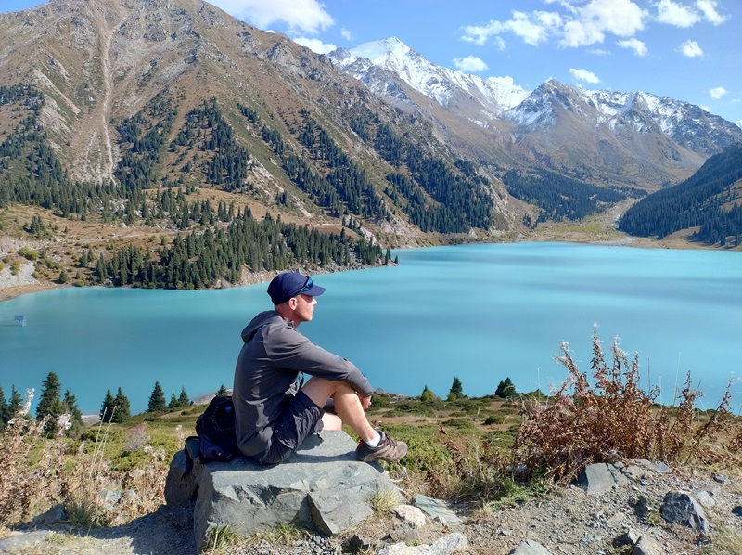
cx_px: 371
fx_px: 535
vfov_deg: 54.8
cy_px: 278
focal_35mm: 25
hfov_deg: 69.5
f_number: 1.7
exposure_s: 1/483
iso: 100
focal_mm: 4.71
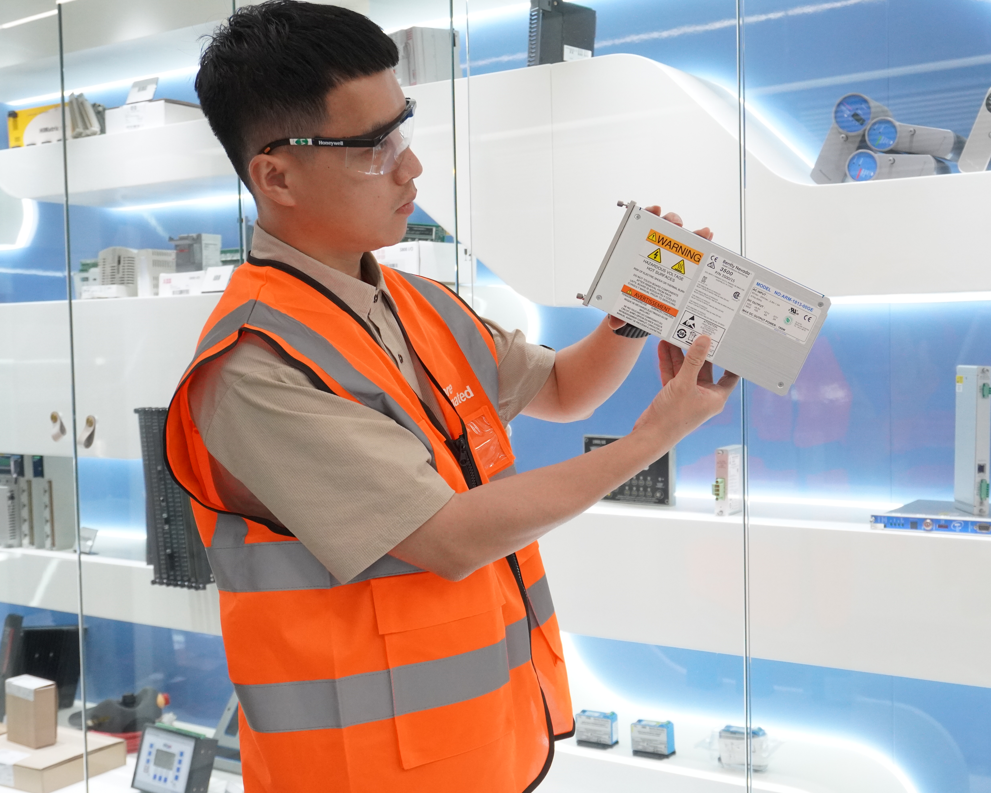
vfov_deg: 36.5
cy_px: 397
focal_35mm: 41
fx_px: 1202
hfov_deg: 44.5
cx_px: 597
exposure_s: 1/160
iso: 3200
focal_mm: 24
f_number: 4
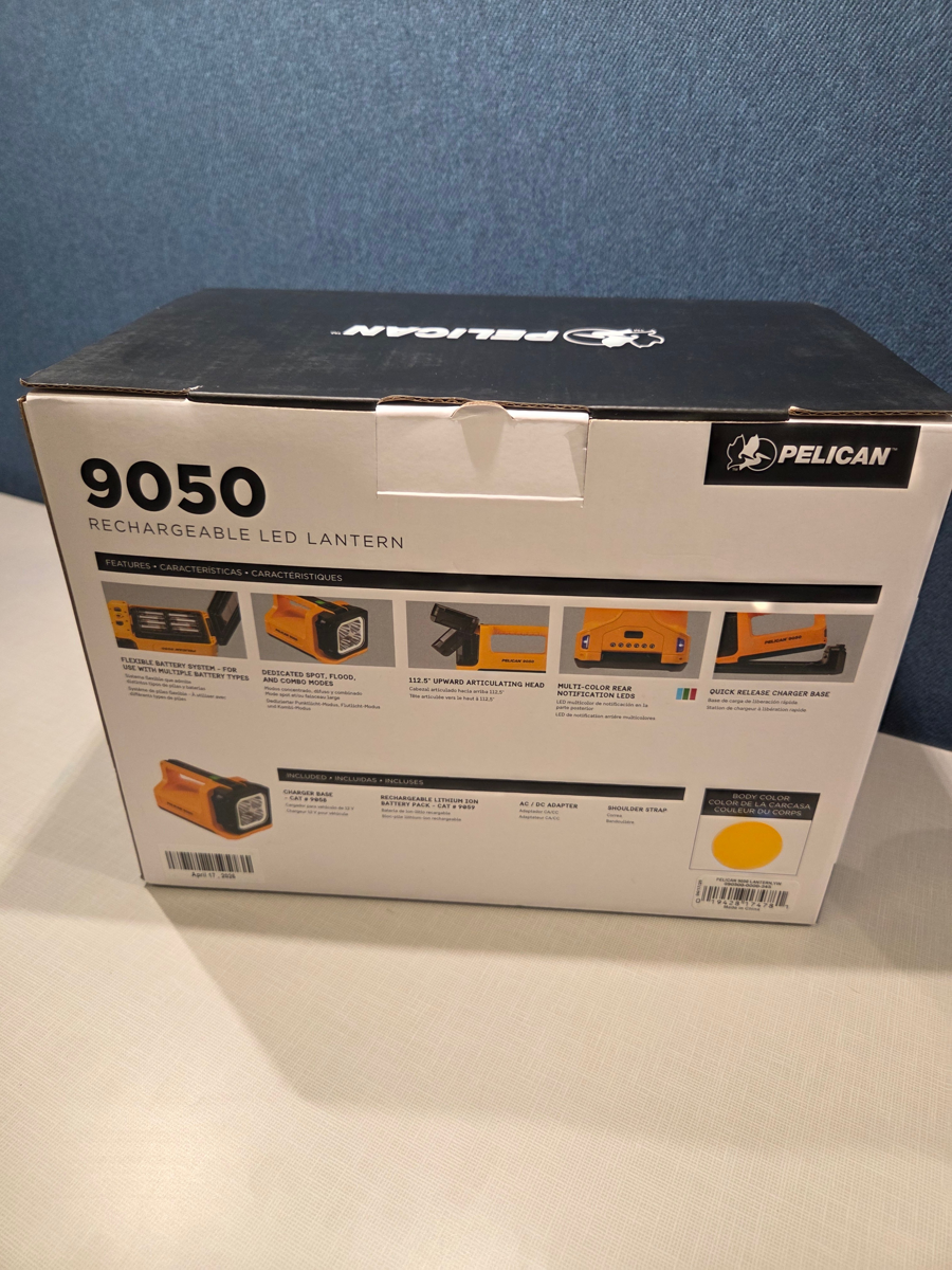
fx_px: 843
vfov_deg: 73.9
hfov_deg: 58.9
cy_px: 635
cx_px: 476
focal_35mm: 23
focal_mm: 5.4
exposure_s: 1/180
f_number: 1.8
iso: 250
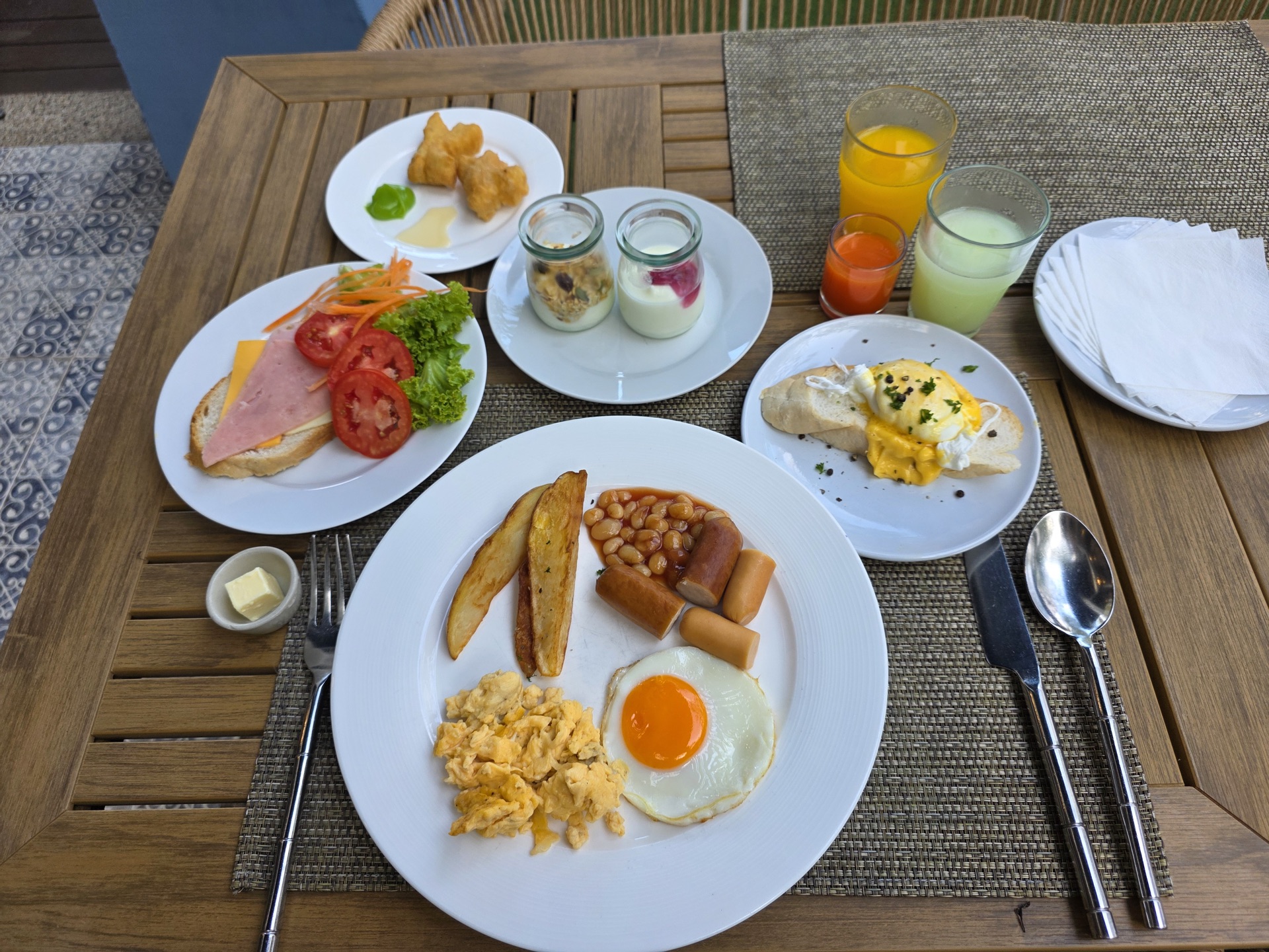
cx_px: 634
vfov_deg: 58.9
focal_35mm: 23
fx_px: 843
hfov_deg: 73.9
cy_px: 476
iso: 50
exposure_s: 1/180
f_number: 1.7
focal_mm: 6.3
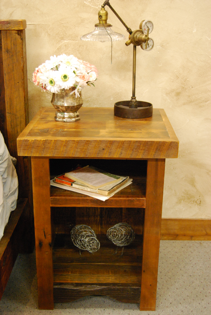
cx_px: 106
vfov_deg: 41.1
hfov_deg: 28.2
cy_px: 158
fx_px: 421
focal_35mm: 48
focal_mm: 32
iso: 1600
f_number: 4.5
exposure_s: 1/20
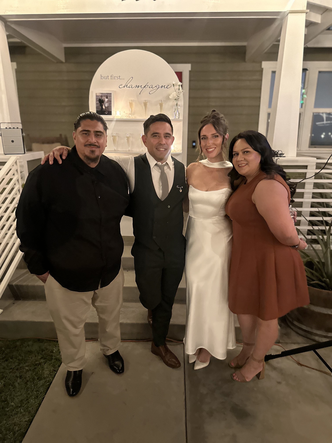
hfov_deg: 56.8
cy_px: 222
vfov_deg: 71.6
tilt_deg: -15.7
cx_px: 166
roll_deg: -1.6
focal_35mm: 24
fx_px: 307
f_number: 1.78
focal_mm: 6.86
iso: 1250
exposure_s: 1/30
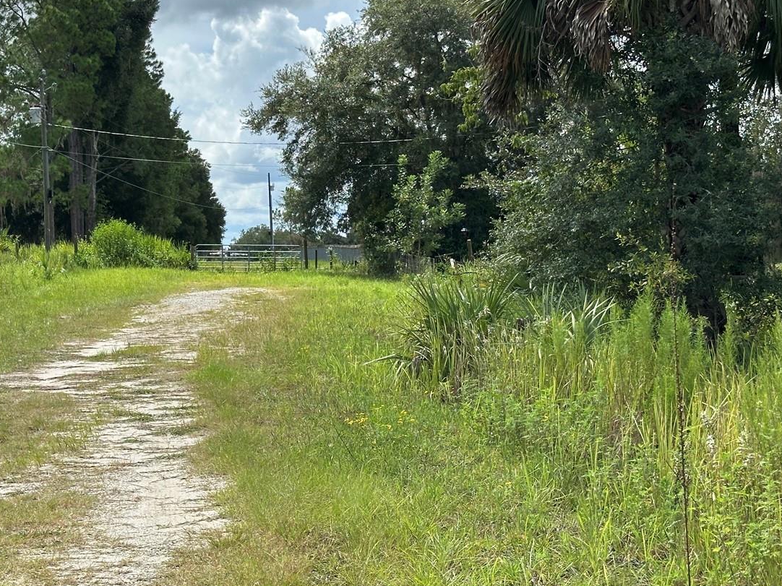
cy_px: 186
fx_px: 1604
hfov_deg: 27.3
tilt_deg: +3.1
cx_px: 283
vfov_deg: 20.6
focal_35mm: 71
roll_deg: +1.3
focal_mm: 6.86
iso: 64
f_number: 1.78
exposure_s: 1/3257
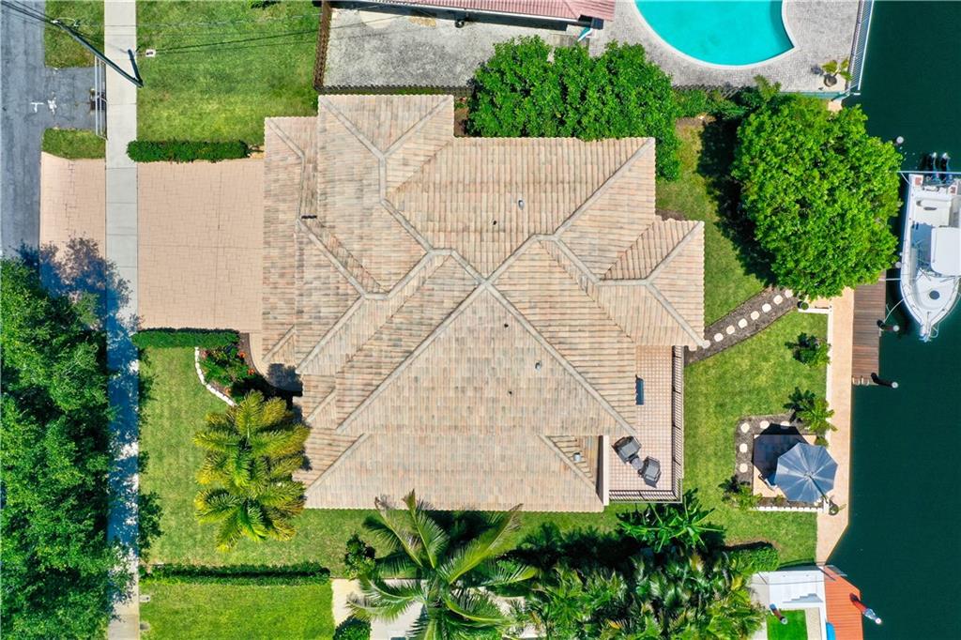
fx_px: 747
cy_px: 320
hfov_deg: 65.5
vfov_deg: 46.4
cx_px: 480
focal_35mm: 28
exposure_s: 1/800
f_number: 7.1
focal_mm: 10.3
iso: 100
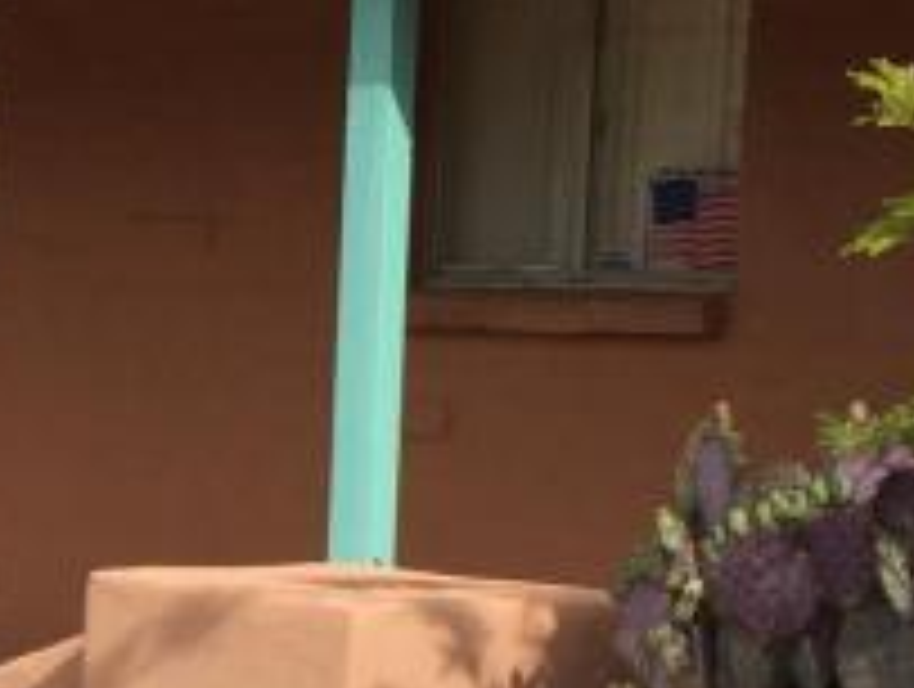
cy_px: 701
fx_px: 3862
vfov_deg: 10.1
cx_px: -198
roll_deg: -1.3
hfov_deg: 13.1
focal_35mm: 146
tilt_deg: -2.9
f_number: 2.2
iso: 32
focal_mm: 4.15
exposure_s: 1/1721
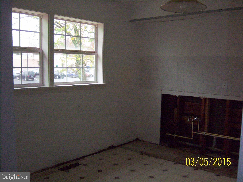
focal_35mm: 36
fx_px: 253
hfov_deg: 51.4
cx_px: 122
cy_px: 91
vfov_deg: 39.7
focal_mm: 7.5
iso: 800
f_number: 2.8
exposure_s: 1/320
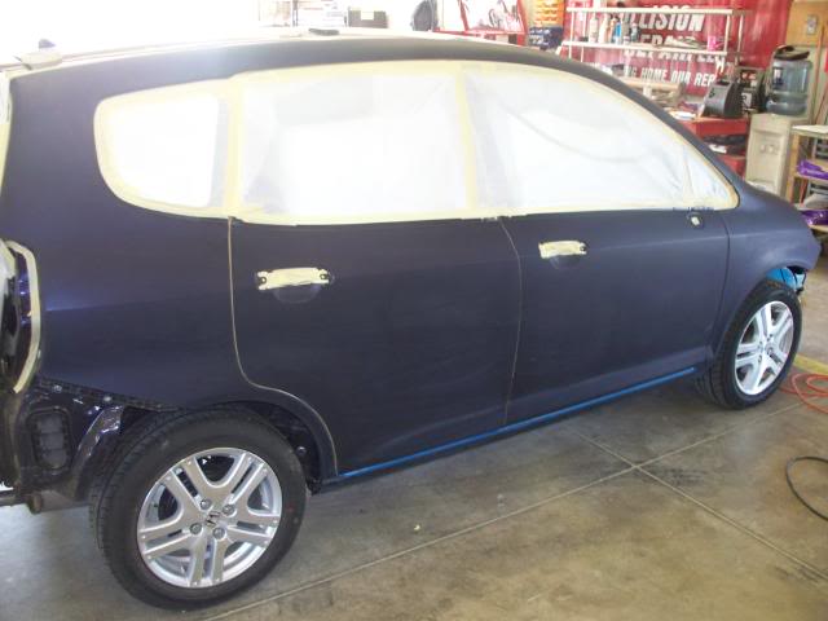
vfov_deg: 39.7
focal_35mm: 36
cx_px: 414
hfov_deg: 51.4
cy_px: 310
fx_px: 861
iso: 200
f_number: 2.8
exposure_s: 1/40
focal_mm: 7.54
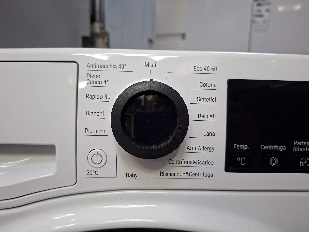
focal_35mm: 23
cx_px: 154
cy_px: 116
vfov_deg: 58.9
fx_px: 205
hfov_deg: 73.9
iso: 200
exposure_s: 1/50
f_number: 1.8
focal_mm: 5.54
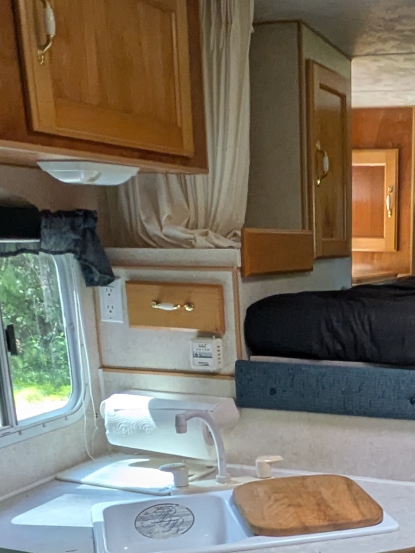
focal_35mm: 51
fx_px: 815
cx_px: 389
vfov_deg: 34.9
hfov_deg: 27.3
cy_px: 518
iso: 169
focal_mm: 1.83
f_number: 2.2
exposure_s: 1/60
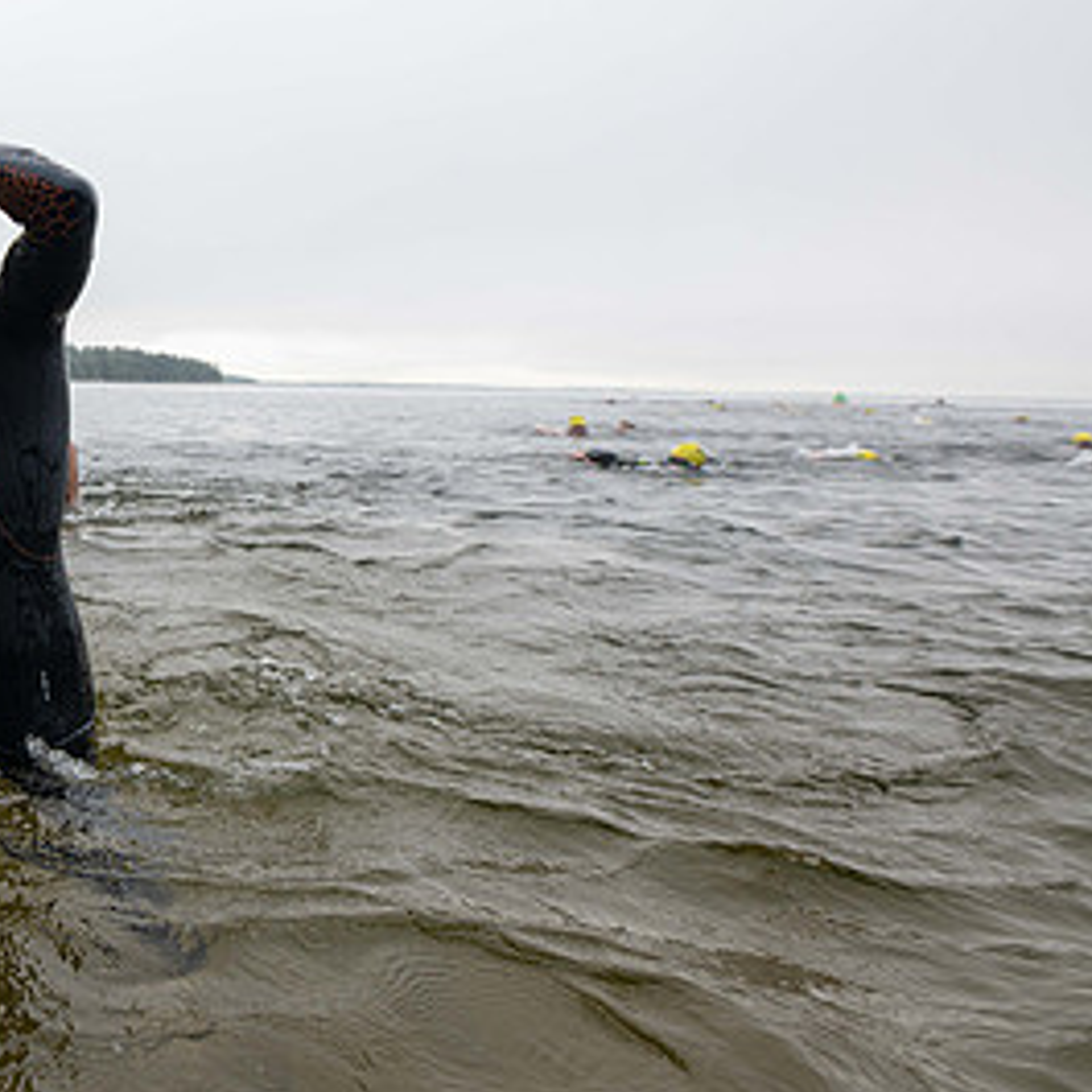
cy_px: 389
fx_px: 928
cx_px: -82
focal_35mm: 26
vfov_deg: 59.9
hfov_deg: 46.6
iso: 400
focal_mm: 14
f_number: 4
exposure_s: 1/640
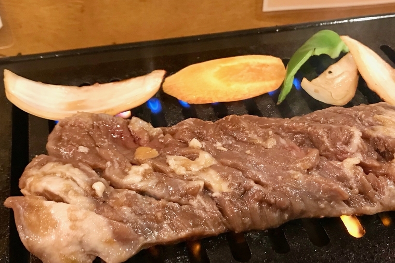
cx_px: 236
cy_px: 162
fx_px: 504
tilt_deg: -42.4
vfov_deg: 29.1
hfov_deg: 42.6
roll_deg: -2.5
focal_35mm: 46
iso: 100
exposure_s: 1/7
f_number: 1.8
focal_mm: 3.99
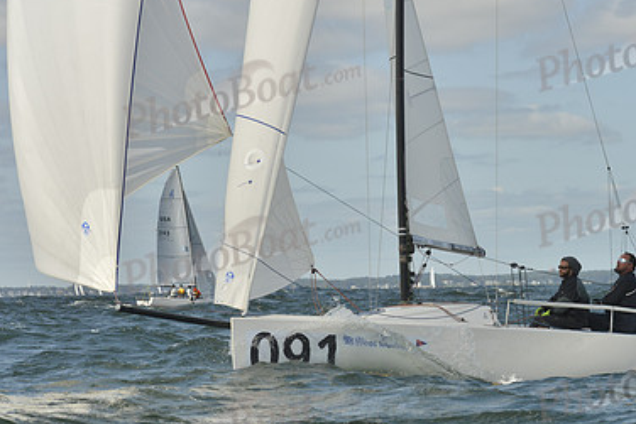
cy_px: 315
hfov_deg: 14.4
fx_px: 2509
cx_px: 450
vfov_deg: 9.7
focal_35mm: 142
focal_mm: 92
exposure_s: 1/1600
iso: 400
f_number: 9
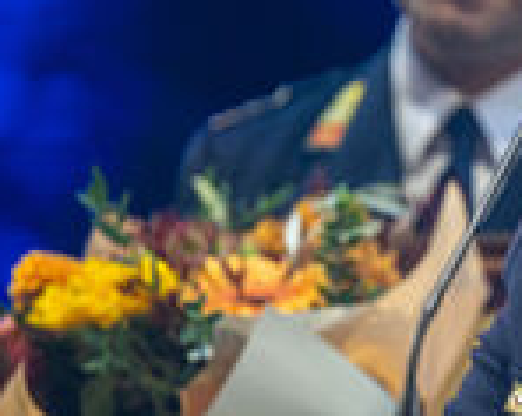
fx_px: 7714
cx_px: 550
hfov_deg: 3.9
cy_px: 187
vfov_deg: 3.1
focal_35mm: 500
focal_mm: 175
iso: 450
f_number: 2.8
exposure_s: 1/250
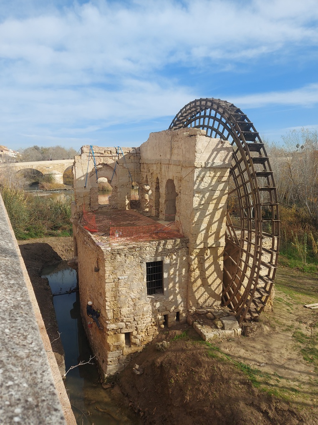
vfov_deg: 71.6
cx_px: 159
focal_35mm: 24
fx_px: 294
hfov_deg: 56.8
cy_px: 212
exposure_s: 1/1227
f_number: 1.8
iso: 32
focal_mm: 5.23
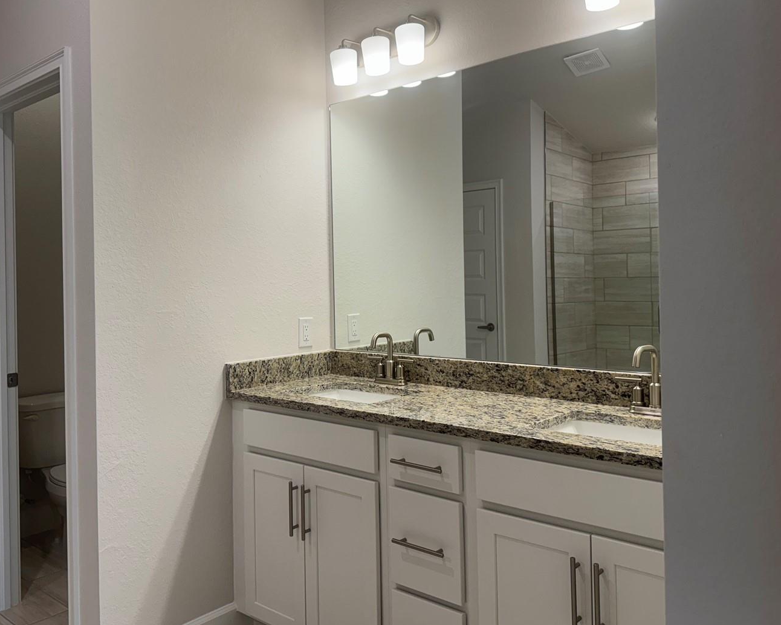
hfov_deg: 60.4
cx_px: 360
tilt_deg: +0.6
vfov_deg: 49.9
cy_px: 281
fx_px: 670
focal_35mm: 29
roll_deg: +0.8
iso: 50
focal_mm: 6.76
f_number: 1.78
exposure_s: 1/120
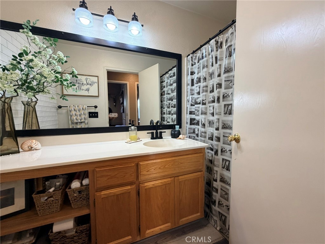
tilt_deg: -3.9
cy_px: 122
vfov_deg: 85.7
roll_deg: +1.8
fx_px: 131
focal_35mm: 14
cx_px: 162
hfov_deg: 102.1
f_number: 2.2
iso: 320
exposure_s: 1/120
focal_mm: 2.22
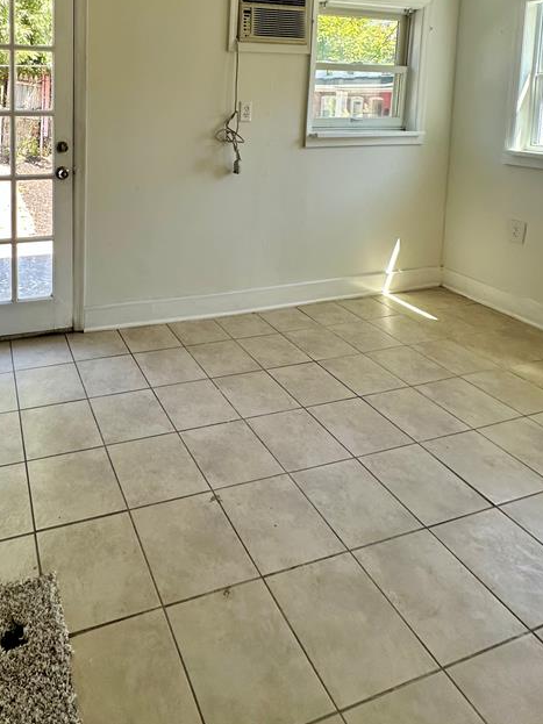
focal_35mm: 23
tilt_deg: -1.3
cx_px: 121
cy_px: 137
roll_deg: -1.0
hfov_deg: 55.4
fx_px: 481
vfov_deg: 66.6
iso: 64
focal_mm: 2.22
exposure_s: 1/99
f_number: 2.2
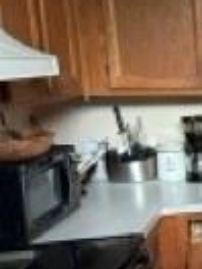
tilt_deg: -8.7
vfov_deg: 28.5
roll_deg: -0.9
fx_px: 529
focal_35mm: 68
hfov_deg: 14.7
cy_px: 153
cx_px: 473
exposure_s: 1/60
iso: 500
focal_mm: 2.22
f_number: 2.2
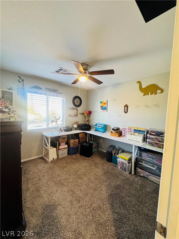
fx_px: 97
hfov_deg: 85.7
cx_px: 90
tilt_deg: -4.3
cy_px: 120
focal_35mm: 14
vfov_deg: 102.1
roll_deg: -2.0
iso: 200
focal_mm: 2.22
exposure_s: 1/60
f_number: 2.2
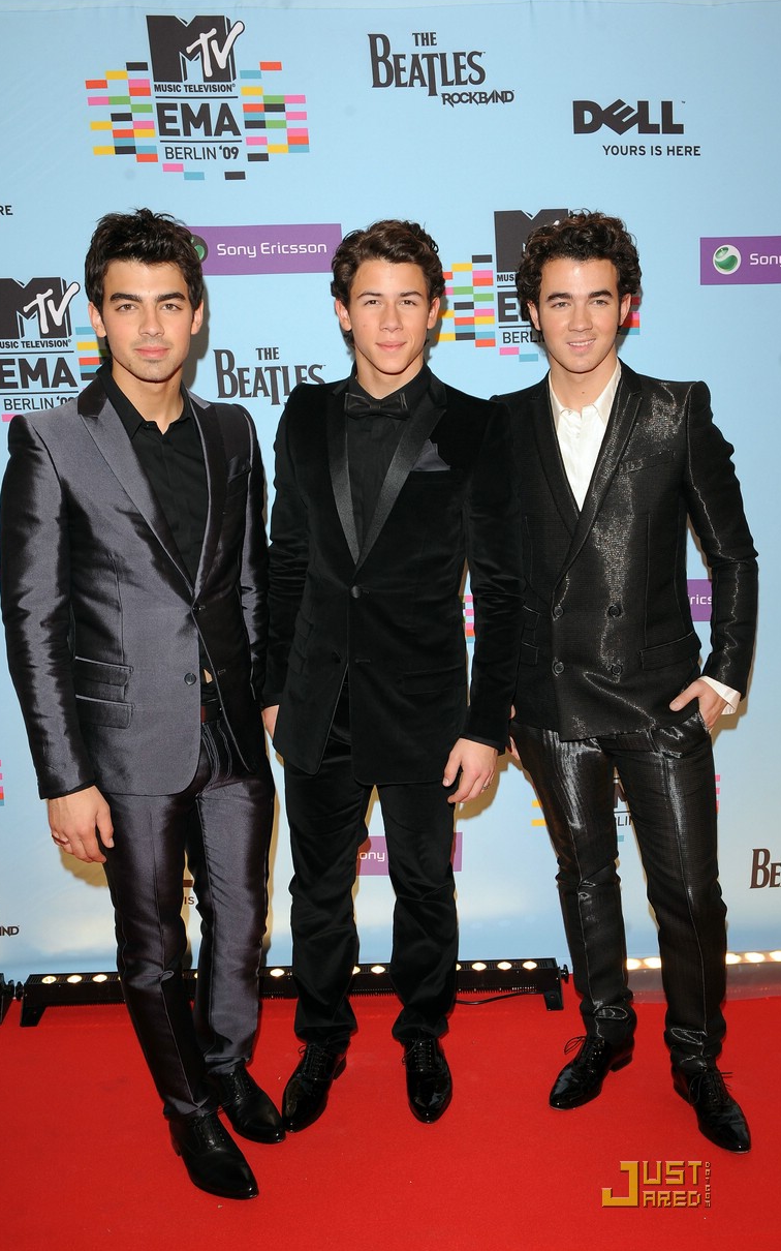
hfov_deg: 36.3
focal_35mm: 35
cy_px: 627
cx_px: 381
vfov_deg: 55.3
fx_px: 1192
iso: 400
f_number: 6.3
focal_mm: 34
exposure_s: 1/250
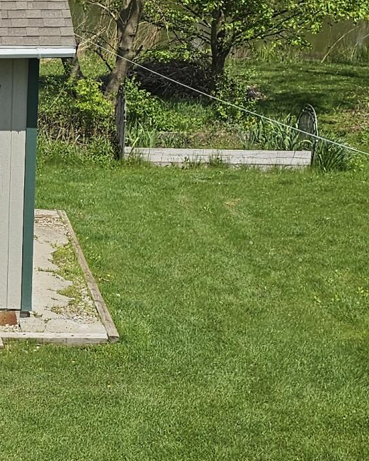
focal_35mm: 98
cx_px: -181
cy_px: 140
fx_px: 1337
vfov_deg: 19.5
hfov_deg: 14.6
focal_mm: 6.3
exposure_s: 1/2000
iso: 20
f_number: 1.7
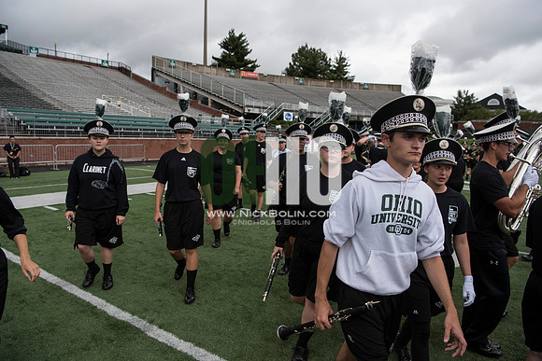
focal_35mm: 24
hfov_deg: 73.7
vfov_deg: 53.2
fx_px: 361
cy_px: 180
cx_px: 271
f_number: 5.6
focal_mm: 24
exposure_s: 1/1600
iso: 640
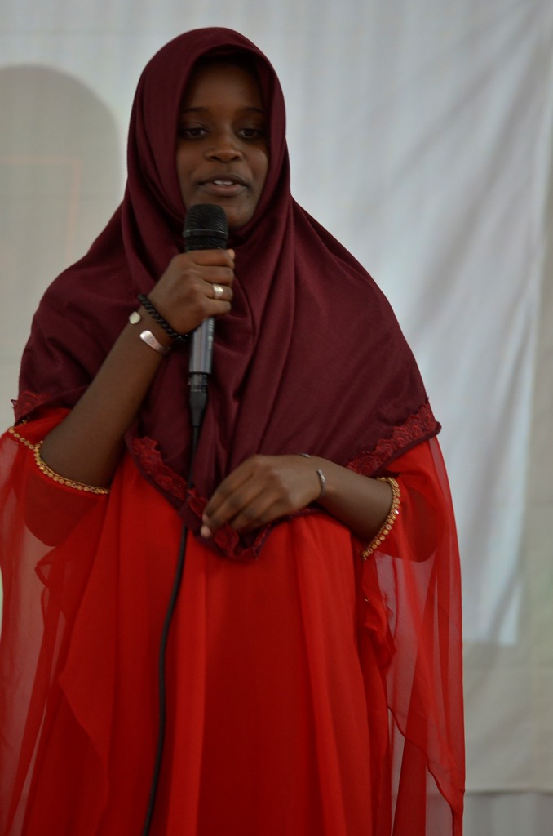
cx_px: 276
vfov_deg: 14.4
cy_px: 418
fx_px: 3299
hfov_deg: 9.6
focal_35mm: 142
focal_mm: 95
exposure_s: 1/50
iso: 640
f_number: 4
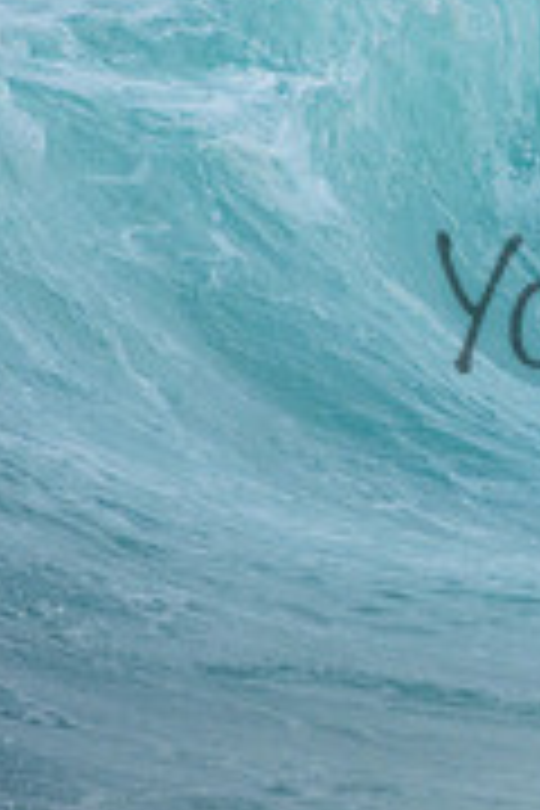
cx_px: 900
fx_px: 43467
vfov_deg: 1.1
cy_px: 263
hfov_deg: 0.7
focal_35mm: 1932
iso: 360
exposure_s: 1/2000
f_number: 5.6
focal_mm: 400
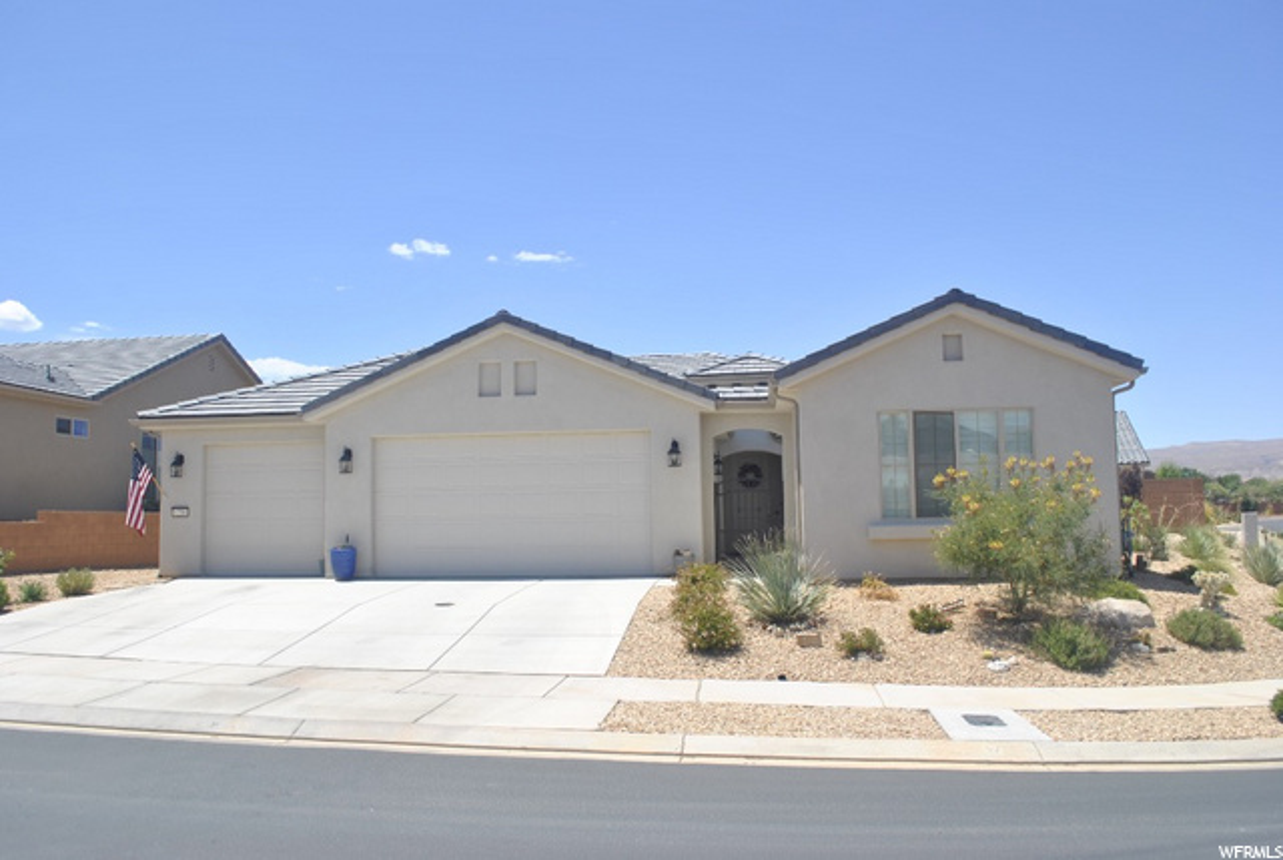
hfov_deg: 61.8
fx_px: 1071
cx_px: 642
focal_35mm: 30
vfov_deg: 43.8
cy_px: 430
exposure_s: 1/250
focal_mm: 20
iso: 100
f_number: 8
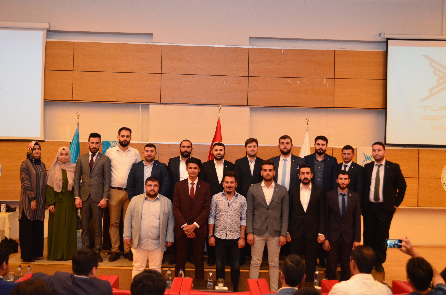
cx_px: 223
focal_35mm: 44
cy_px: 148
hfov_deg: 45.0
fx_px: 538
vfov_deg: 30.7
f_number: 4.5
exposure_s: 1/50
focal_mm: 29
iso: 1600
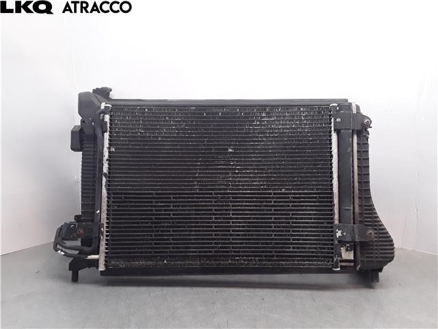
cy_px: 164
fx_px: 354
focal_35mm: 28
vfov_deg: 49.7
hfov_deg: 63.4
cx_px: 219
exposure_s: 1/100
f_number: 1.9
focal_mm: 2.91
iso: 100
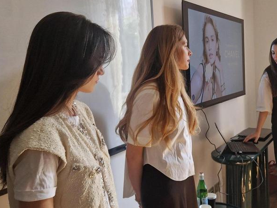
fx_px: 320
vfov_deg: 35.9
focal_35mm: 40
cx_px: 168
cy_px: 88
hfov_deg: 46.5
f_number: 1.8
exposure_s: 1/180
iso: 160
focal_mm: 5.4
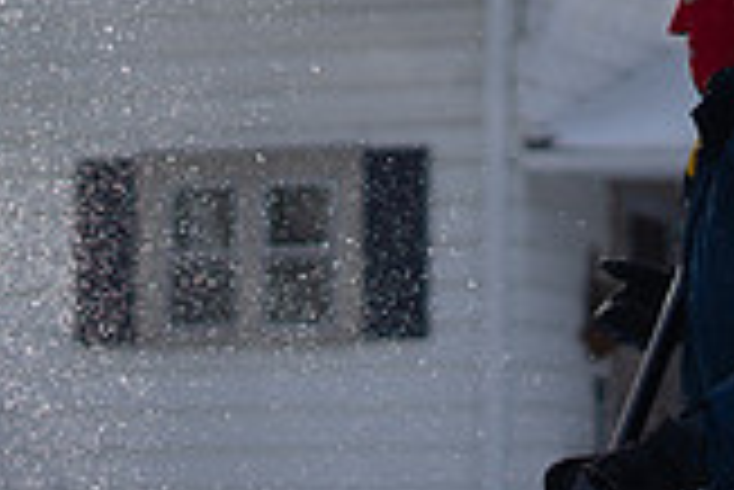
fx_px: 3898
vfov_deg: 7.2
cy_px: 343
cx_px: 564
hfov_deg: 10.7
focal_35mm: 191
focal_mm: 50
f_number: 2
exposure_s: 1/3200
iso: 100
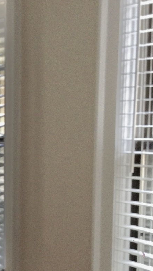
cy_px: 277
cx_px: -76
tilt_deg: -11.7
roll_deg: +2.6
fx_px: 757
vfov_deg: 19.7
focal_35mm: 105
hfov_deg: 11.1
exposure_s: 1/20
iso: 64
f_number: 2.4
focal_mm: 4.12
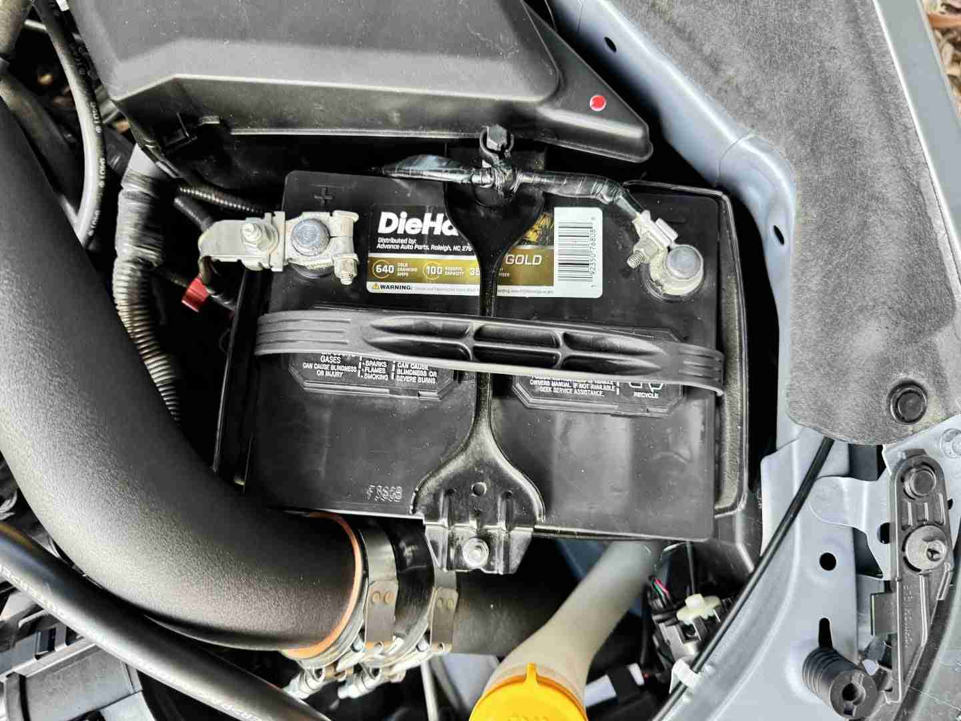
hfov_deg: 71.6
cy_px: 360
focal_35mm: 24
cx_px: 480
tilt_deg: -79.9
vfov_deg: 56.8
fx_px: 666
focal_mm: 6.86
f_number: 1.78
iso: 200
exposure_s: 1/119
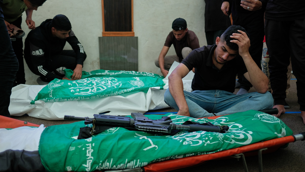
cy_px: 85
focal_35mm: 26
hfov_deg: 71.9
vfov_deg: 44.4
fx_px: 210
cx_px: 156
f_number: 1.4
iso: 250
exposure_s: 1/250
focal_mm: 16
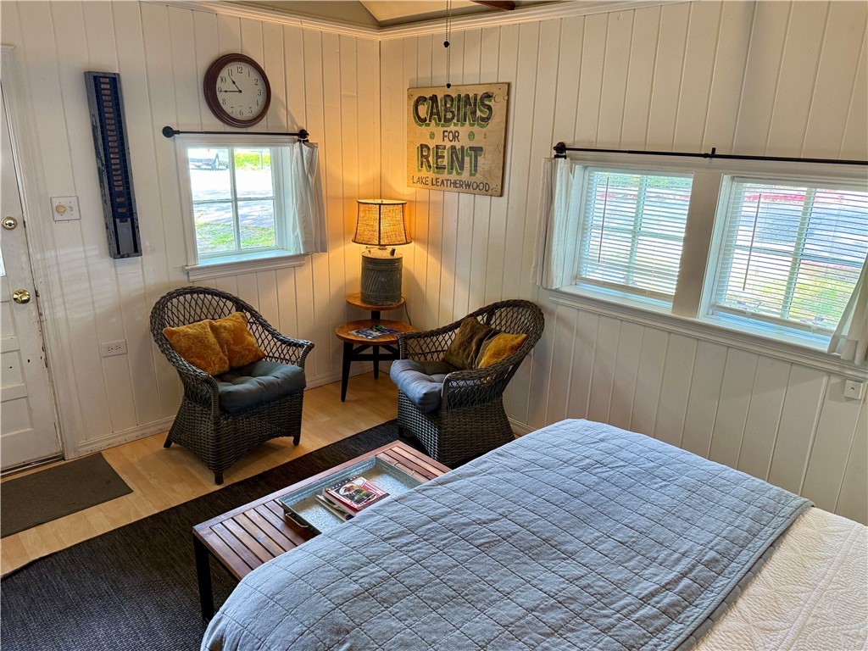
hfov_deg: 71.6
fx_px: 602
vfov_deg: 56.8
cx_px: 434
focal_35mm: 24
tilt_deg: -17.0
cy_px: 326
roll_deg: -1.4
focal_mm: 6.76
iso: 320
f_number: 1.78
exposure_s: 1/60
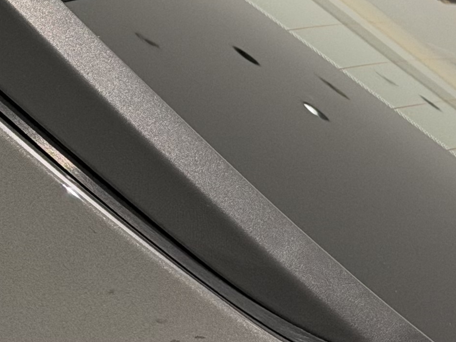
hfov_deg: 9.5
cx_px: -106
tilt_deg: +2.4
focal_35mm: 206
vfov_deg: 7.2
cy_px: 78
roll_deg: +0.2
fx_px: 2715
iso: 250
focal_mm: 6.76
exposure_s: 1/60
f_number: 1.78
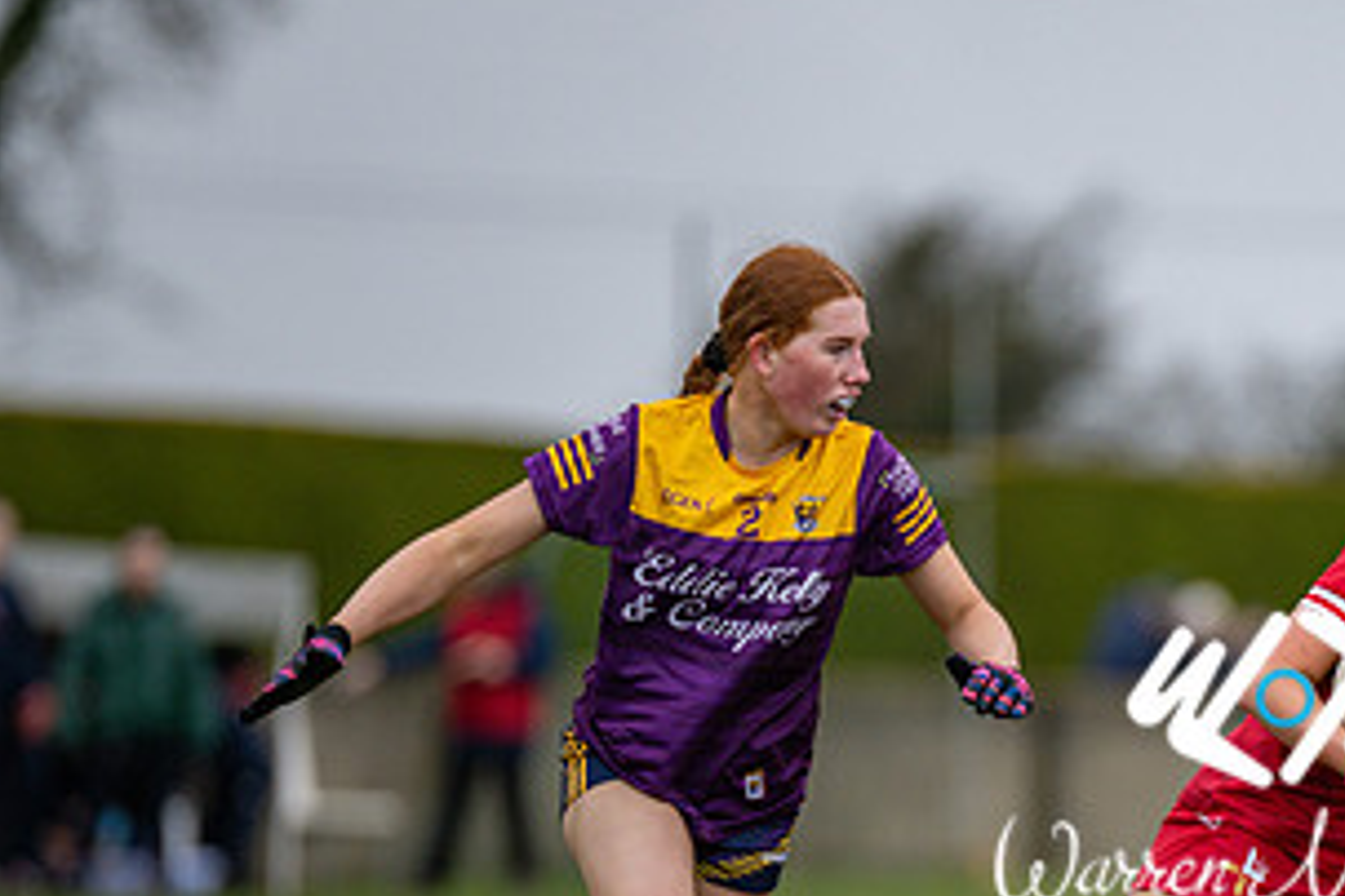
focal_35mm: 574
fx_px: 21444
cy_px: 796
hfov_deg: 3.6
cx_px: 1283
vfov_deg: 2.4
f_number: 2.8
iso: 360
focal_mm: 300
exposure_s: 1/1000
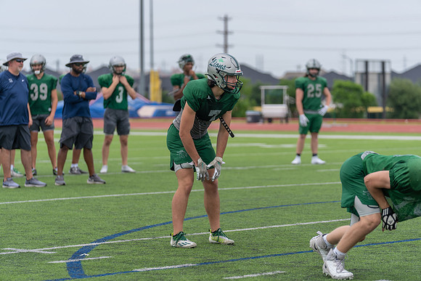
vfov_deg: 9.2
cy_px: 140
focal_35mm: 150
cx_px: 210
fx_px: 1754
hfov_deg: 13.7
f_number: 3.5
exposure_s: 1/1250
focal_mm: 150
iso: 160
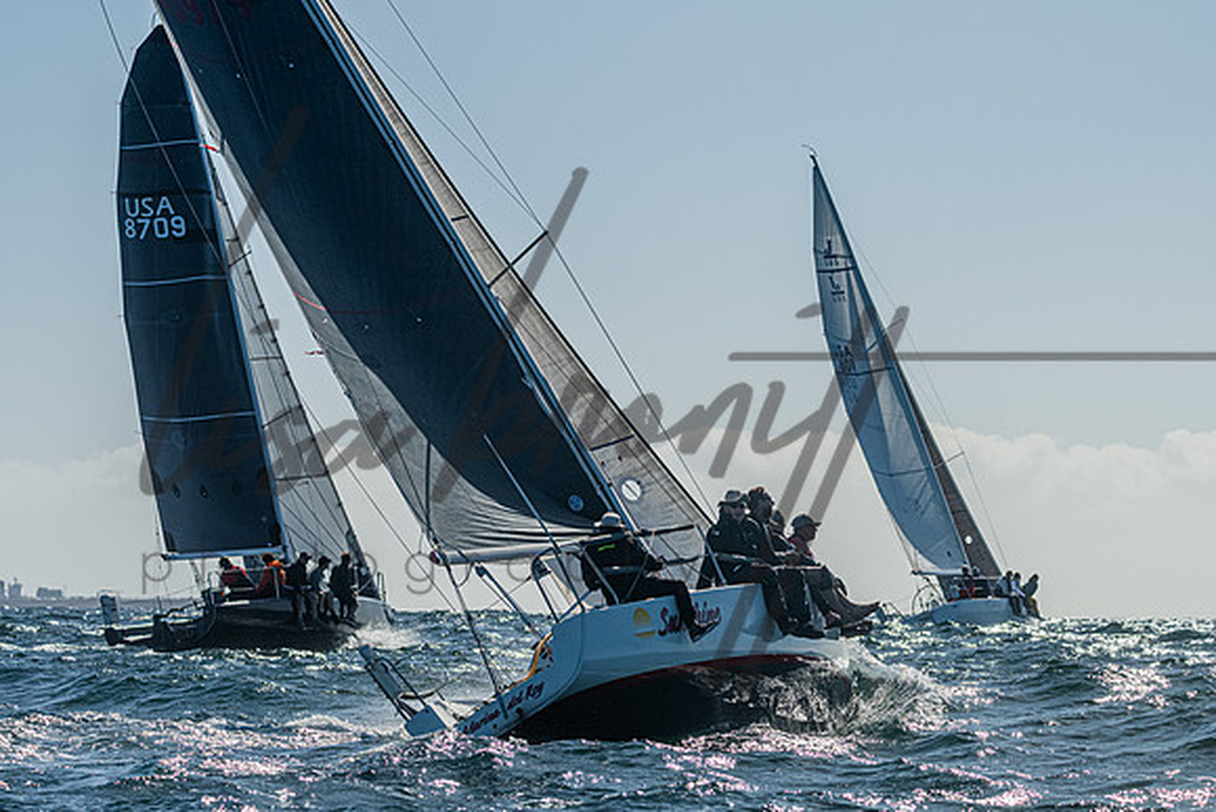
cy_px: 436
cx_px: 646
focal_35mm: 135
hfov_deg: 15.2
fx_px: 4544
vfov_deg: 10.2
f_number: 6.3
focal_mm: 100
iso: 400
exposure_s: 1/6400
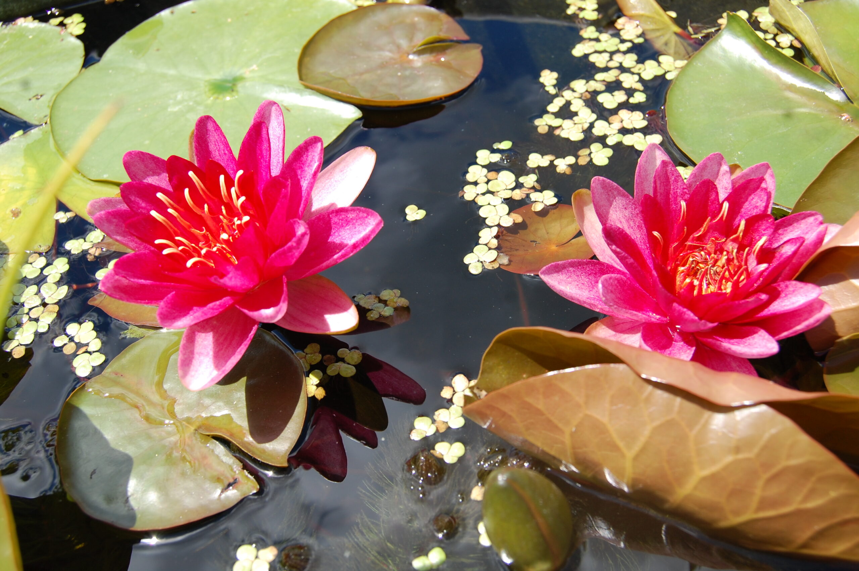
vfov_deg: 34.1
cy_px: 286
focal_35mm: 39
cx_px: 430
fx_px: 930
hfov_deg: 49.6
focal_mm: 26
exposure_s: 1/250
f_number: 8
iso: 200
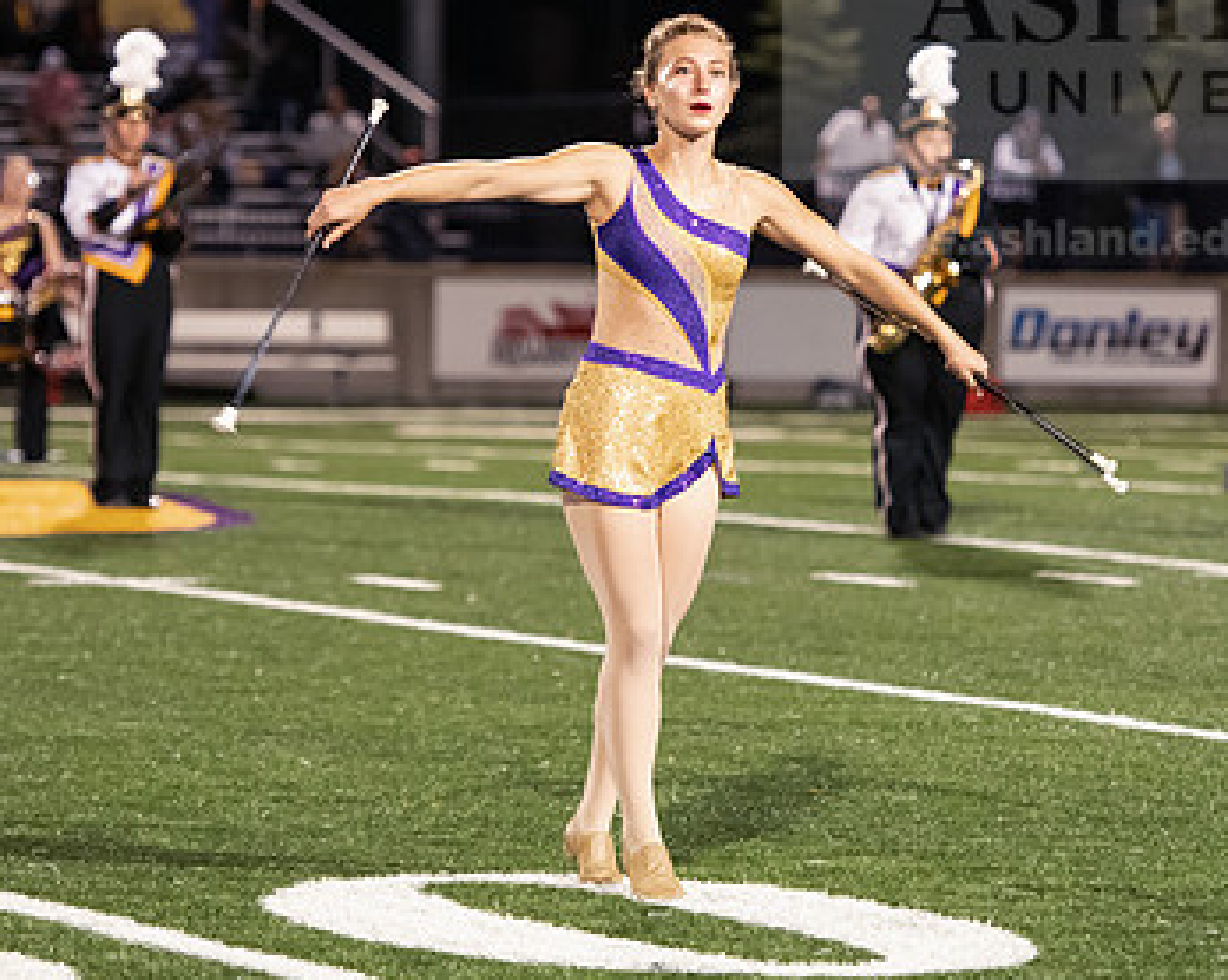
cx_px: 676
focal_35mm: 212
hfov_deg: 9.1
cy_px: 313
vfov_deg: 7.3
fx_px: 7698
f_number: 3.2
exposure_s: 1/400
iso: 5000
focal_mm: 135
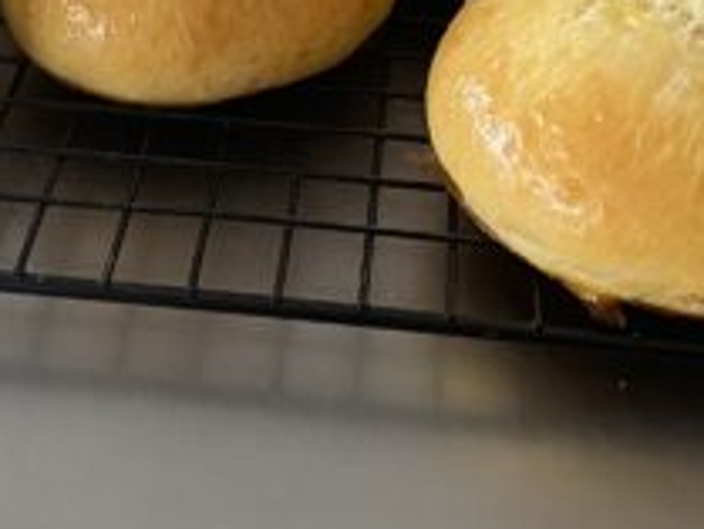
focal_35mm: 83
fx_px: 1689
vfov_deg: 17.6
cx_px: 248
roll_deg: -1.3
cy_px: 74
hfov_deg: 23.5
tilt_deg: -34.3
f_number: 1.8
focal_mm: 4.25
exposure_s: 1/60
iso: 250
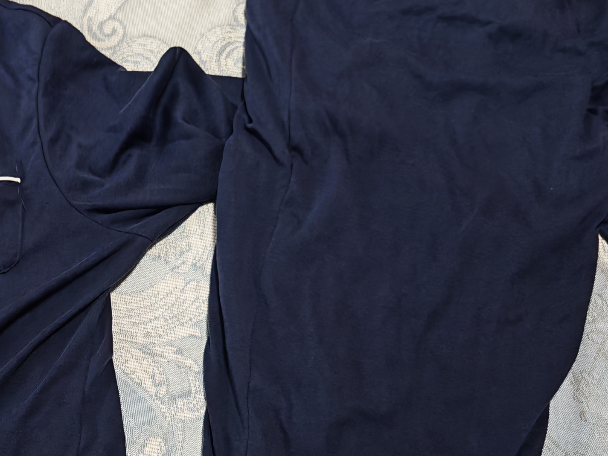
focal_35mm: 69
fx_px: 1212
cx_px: 66
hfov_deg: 27.2
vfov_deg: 21.3
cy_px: 266
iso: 640
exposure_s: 1/50
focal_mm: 6.67
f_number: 1.9
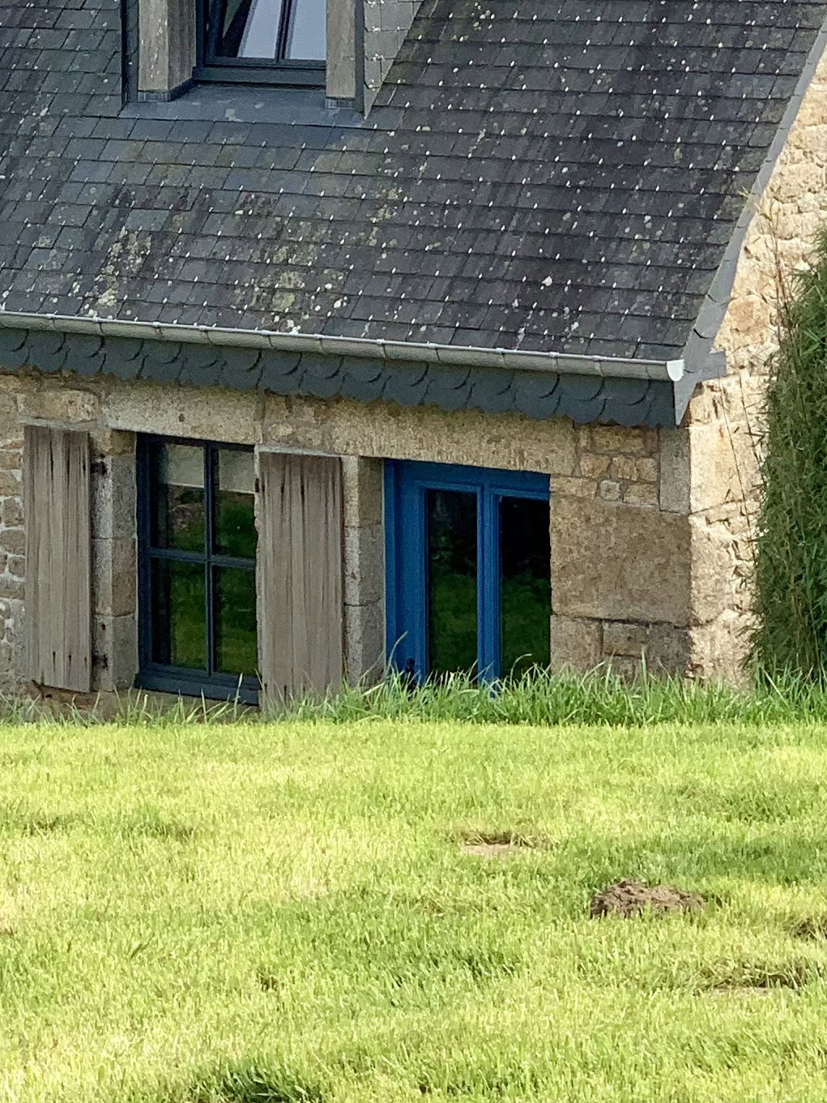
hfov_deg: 9.6
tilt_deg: +0.3
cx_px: 352
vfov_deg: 12.7
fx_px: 4905
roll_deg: -0.2
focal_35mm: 154
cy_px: 19
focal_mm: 6
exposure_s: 1/922
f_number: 2.4
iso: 16
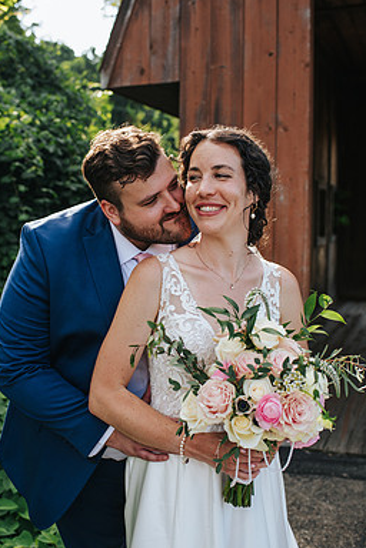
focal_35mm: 41
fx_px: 625
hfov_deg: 32.6
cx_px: 162
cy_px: 250
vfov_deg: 47.4
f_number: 3.2
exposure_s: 1/250
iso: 100
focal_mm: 35
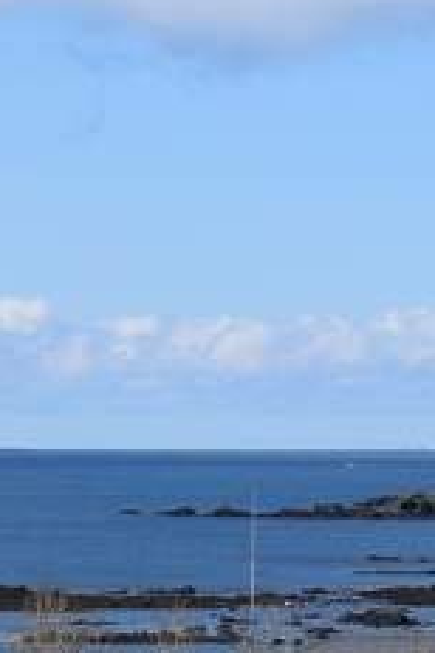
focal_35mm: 319
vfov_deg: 6.5
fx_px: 5781
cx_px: 760
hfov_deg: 4.3
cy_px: 442
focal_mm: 48
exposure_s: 1/400
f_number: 10
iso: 200
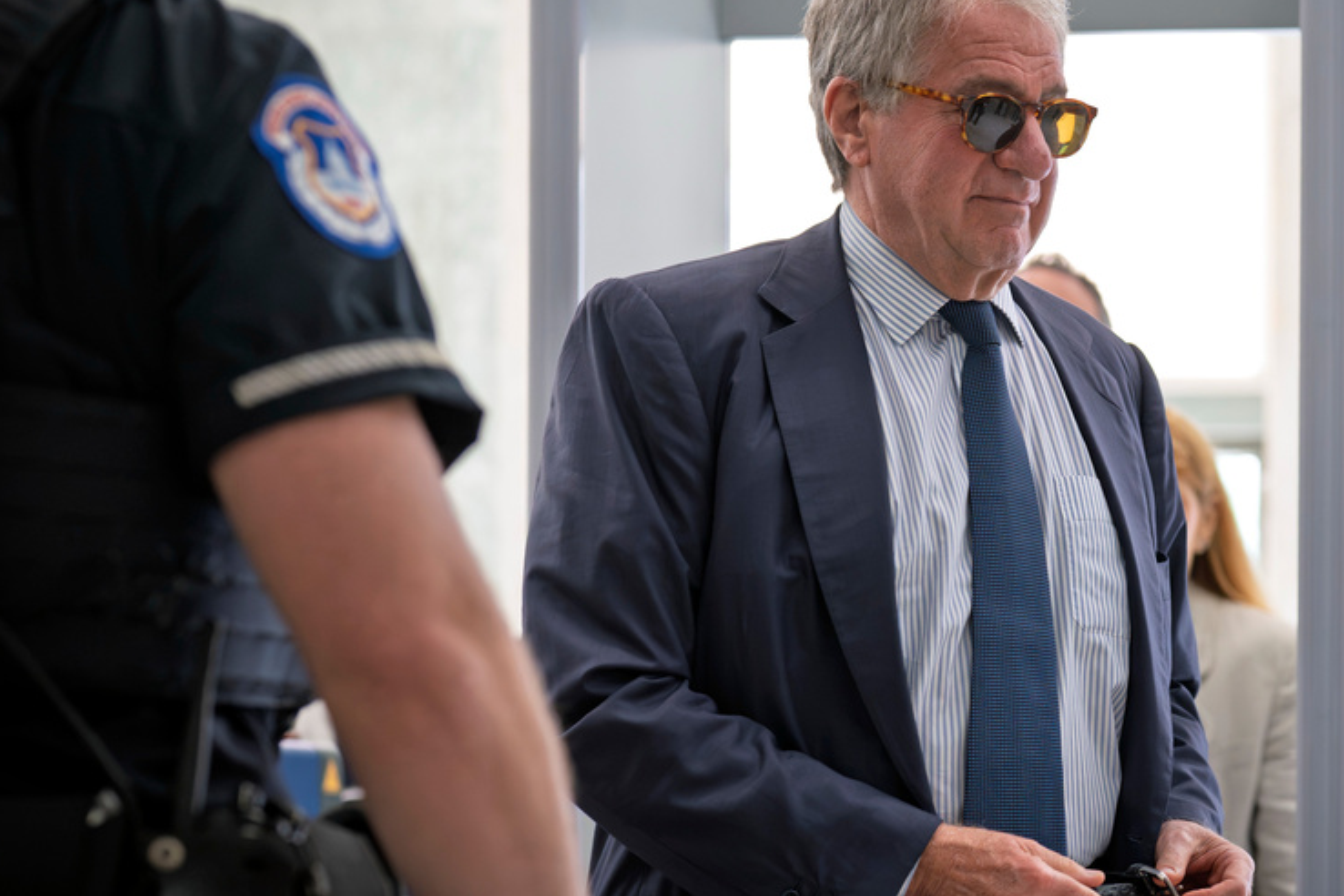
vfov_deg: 13.2
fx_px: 3882
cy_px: 439
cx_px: 878
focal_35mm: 104
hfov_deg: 19.6
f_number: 2
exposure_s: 1/500
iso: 800
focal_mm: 50
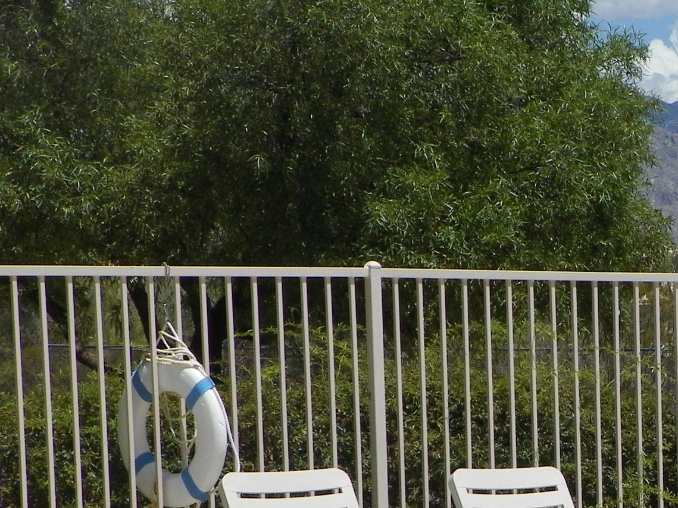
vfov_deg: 9.3
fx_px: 3094
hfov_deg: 12.1
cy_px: 551
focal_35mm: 158
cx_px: 882
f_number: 5.6
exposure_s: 1/640
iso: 64
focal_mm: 10.7
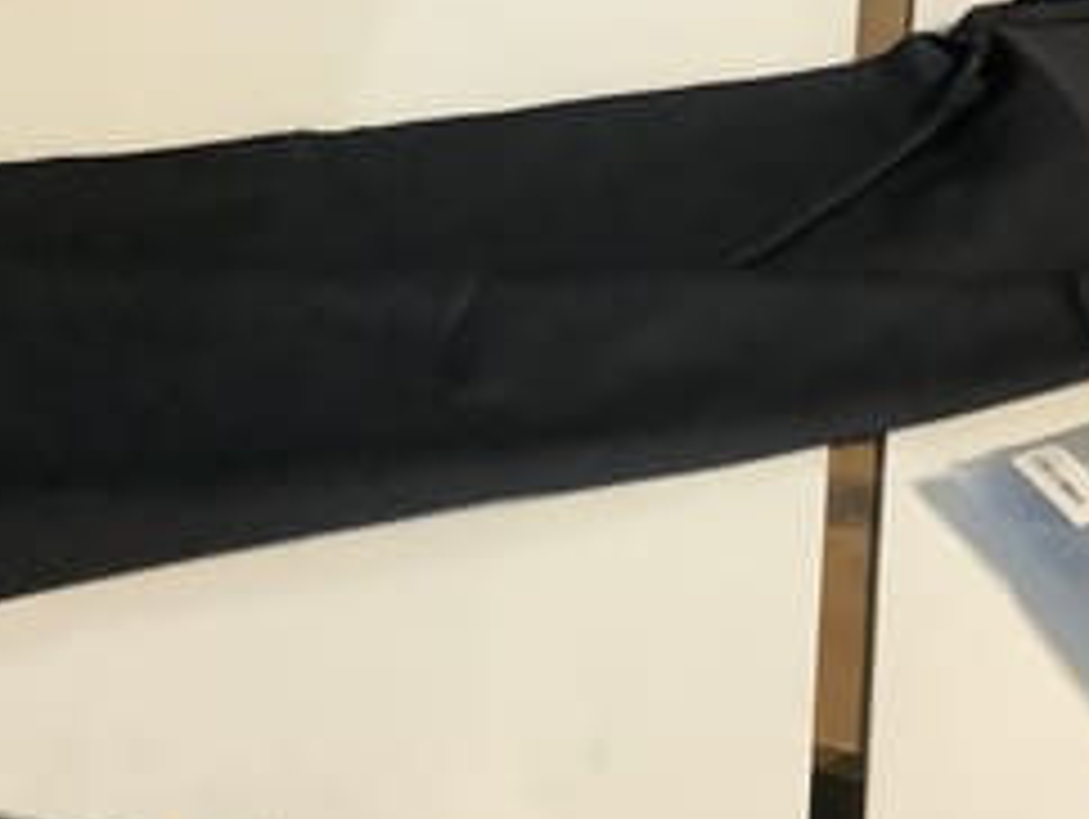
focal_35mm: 64
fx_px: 2015
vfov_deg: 22.8
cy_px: 214
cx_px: 549
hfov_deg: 30.2
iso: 400
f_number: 2.4
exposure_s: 1/33
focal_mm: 3.3
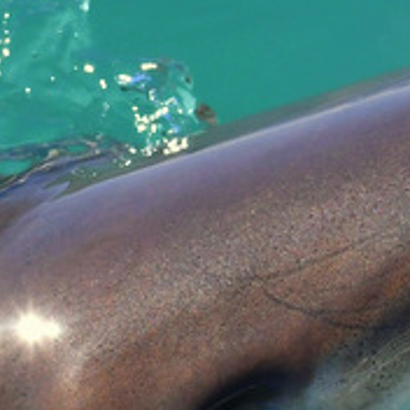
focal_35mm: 586
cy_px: 358
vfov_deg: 3.0
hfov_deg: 3.0
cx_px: 263
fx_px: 7859
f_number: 8
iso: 500
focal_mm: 135
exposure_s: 1/2000
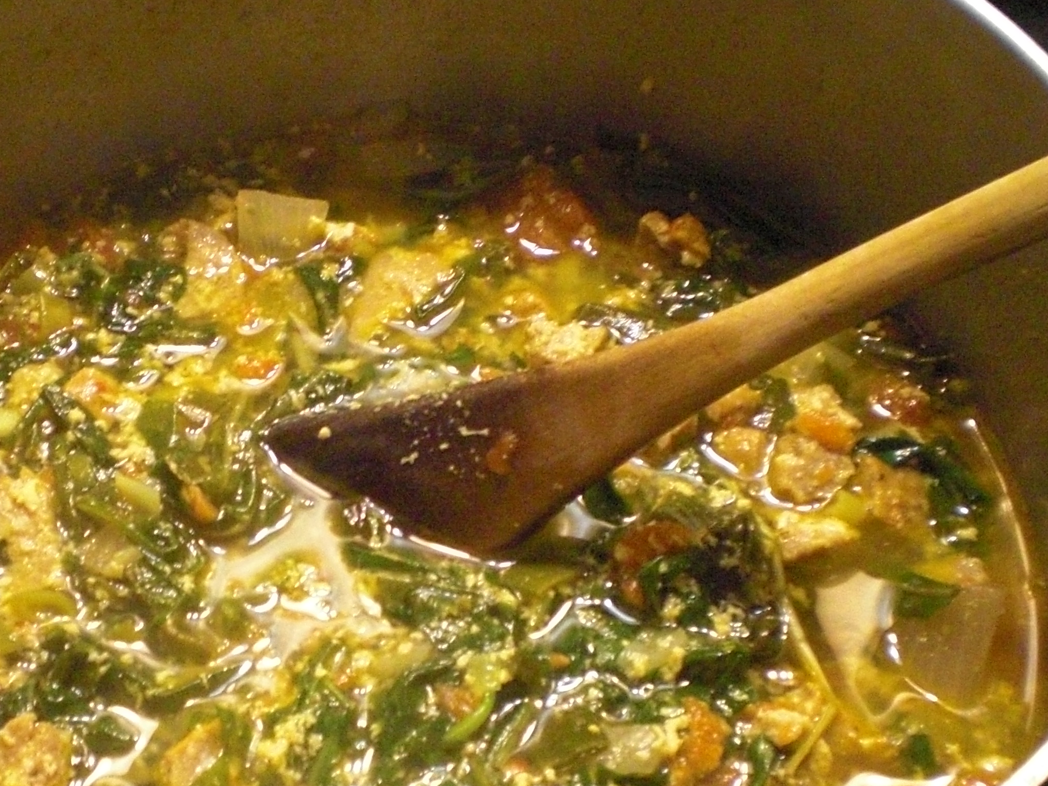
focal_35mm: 61
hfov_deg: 31.5
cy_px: 455
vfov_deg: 24.0
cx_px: 376
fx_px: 1847
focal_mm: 6.3
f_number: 3.1
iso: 800
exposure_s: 1/60
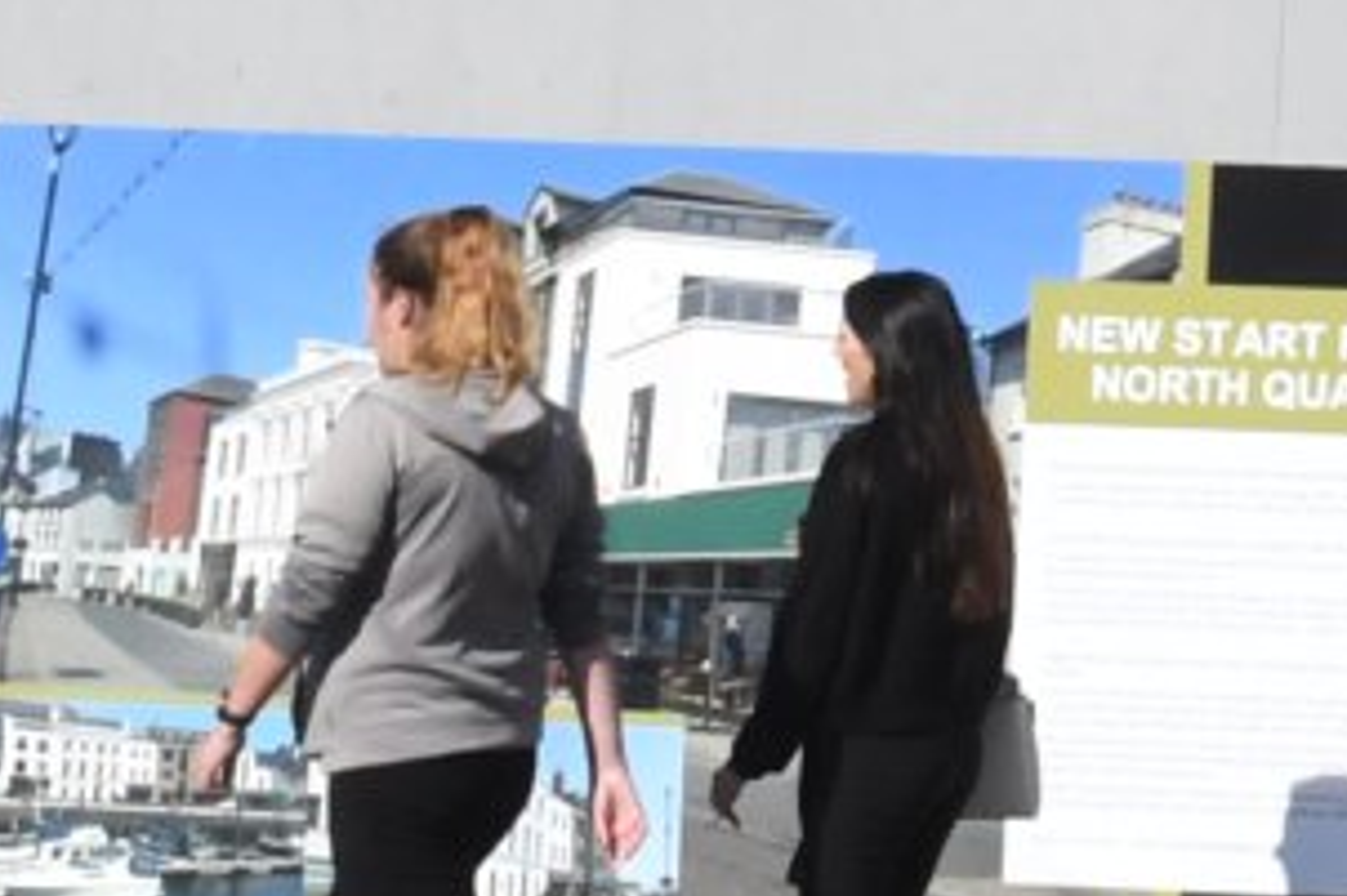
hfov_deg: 8.2
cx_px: 2235
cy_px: -1219
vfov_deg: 5.4
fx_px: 9124
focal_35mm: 244
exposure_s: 1/800
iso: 1000
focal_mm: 24
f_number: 14
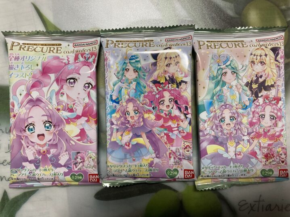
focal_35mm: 28
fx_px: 235
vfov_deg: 49.8
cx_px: 145
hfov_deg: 63.4
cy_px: 108
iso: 100
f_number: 1.8
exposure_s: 1/50
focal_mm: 3.99
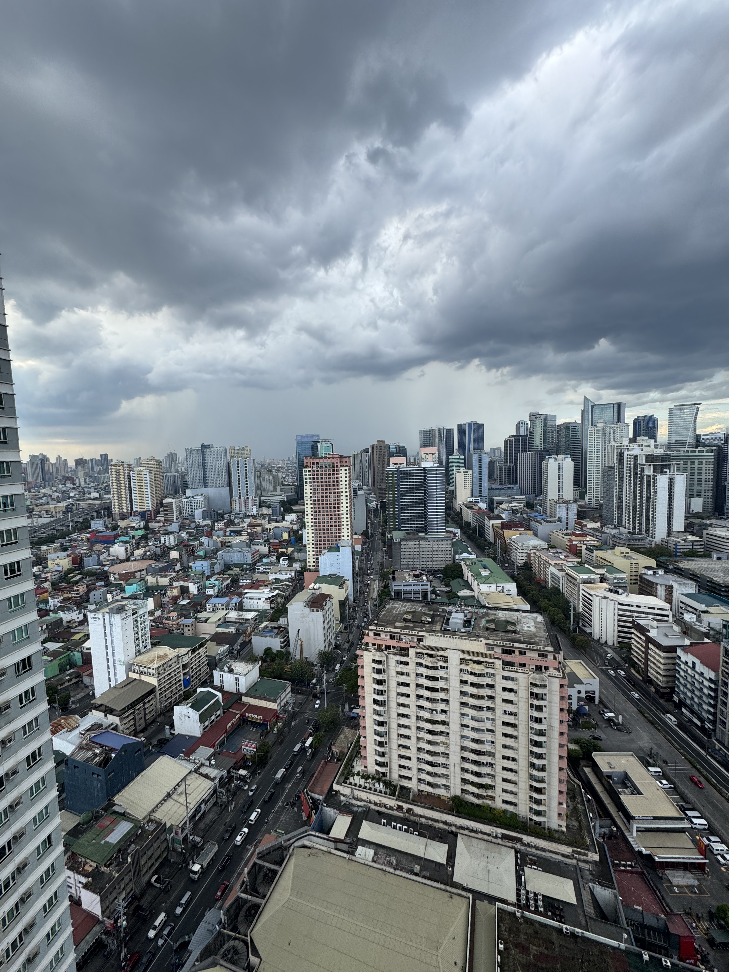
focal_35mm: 14
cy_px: 486
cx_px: 364
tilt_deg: -4.9
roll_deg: +1.8
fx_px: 393
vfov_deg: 102.1
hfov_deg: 85.7
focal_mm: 2.22
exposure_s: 1/741
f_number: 2.2
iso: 50
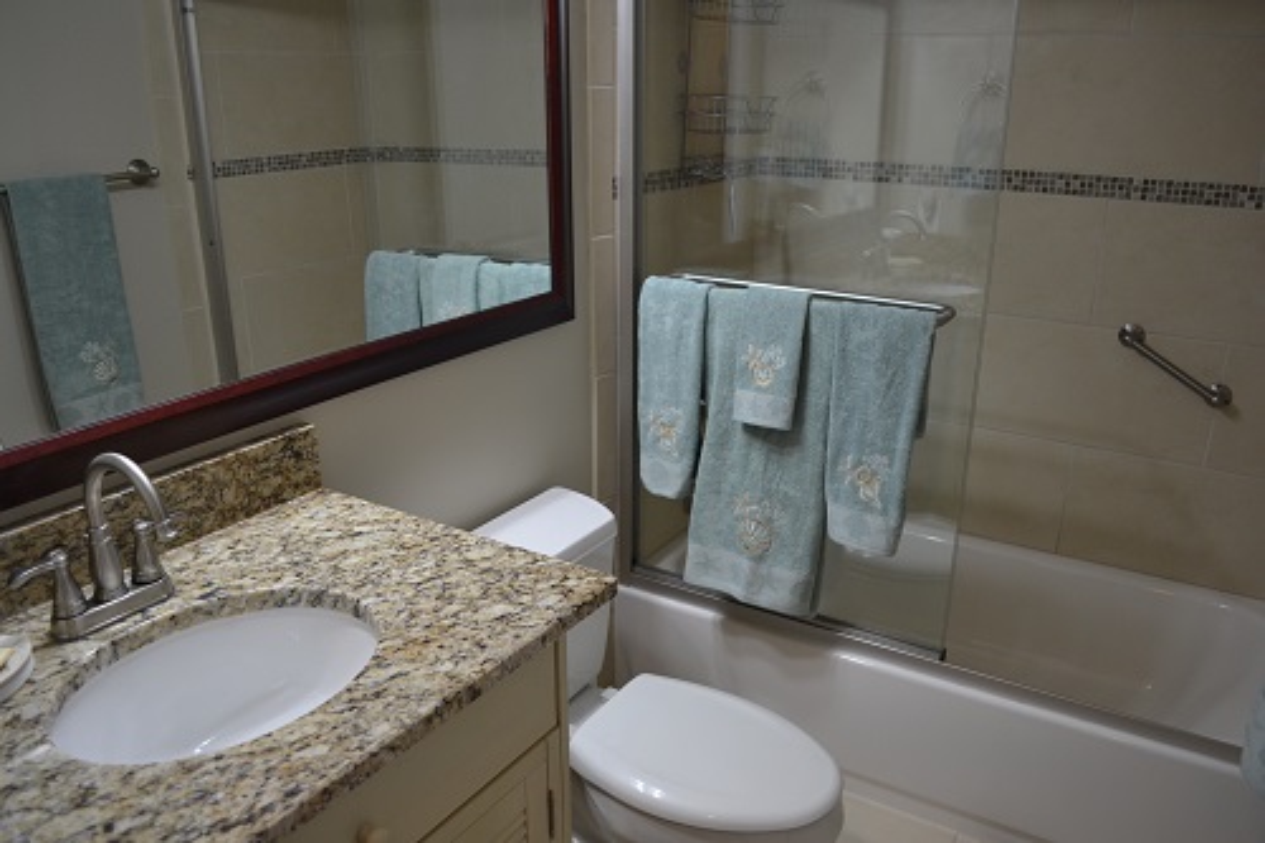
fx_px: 948
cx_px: 632
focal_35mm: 27
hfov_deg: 67.4
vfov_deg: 47.9
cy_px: 422
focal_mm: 18
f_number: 3.5
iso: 400
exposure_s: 1/60
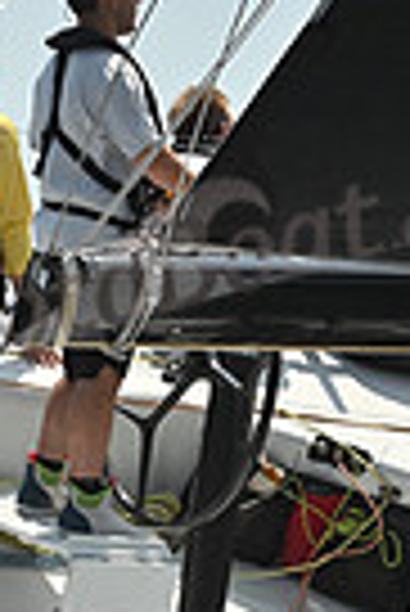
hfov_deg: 3.2
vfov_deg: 4.8
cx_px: -367
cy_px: 572
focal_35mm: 427
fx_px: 7276
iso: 320
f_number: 10
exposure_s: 1/1250
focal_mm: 100
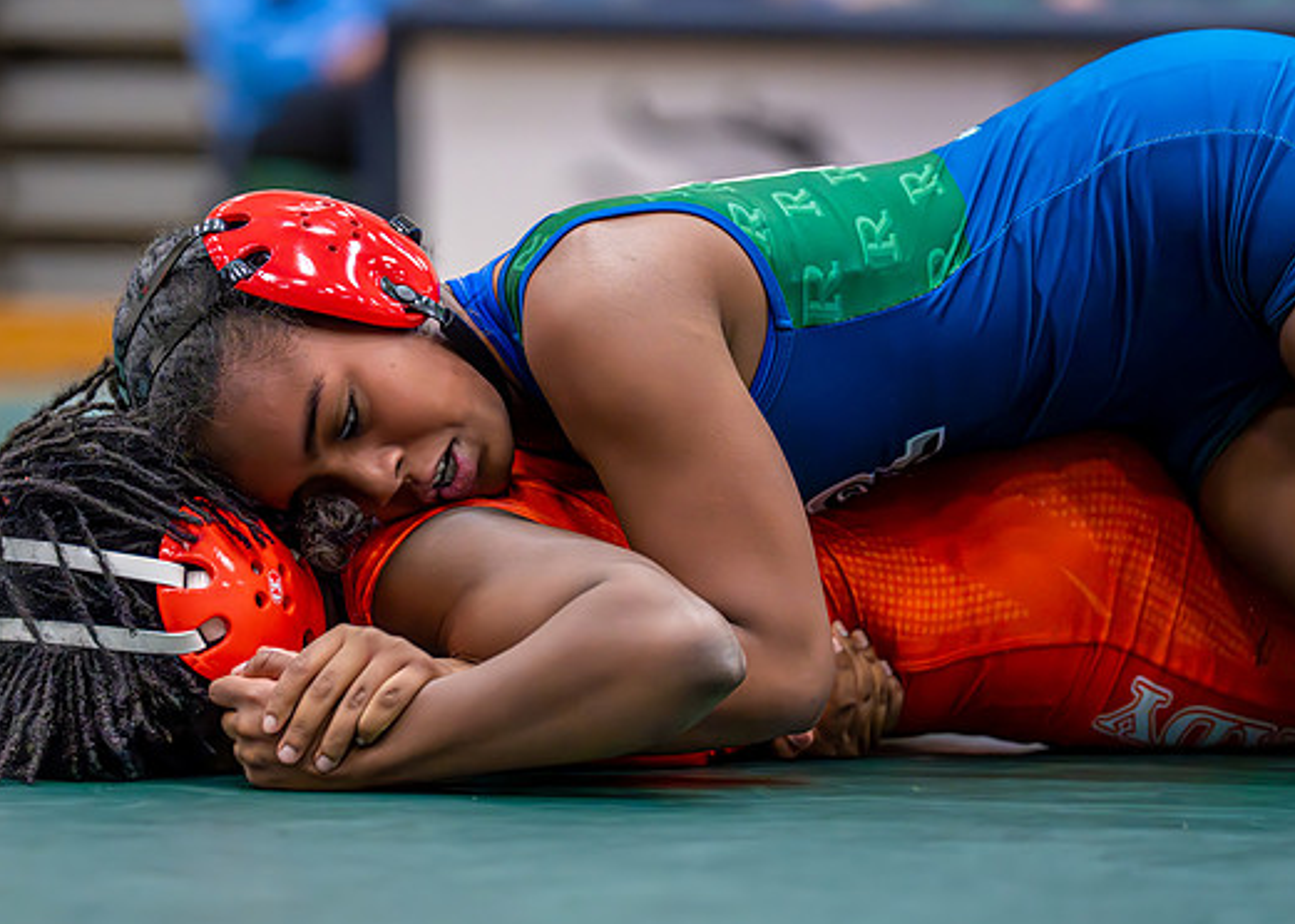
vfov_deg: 7.2
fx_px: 7392
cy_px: 422
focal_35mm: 201
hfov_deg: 10.0
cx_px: 667
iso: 6400
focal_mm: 149
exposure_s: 1/1000
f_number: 2.8
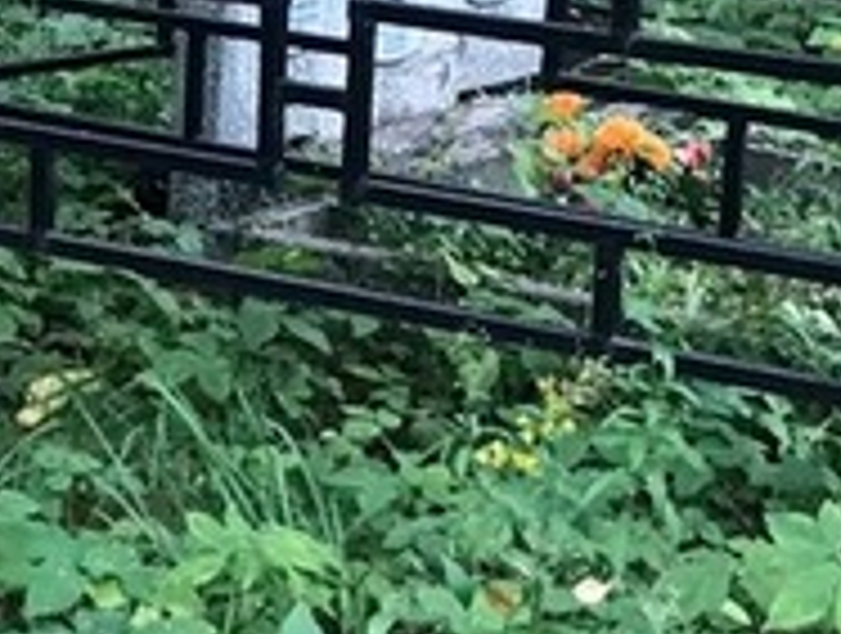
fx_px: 3724
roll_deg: -4.3
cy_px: 207
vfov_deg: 9.7
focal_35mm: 153
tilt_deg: -12.3
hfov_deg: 12.7
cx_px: -76
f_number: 1.8
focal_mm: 3.99
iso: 40
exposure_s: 1/25
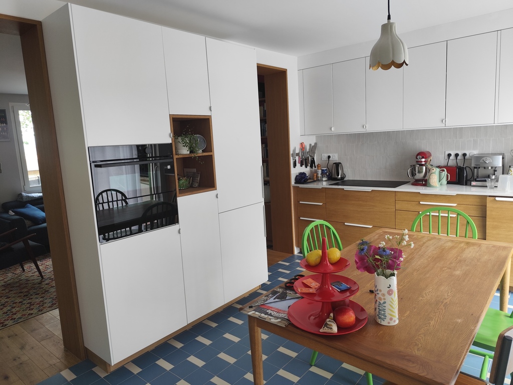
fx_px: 341
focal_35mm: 23
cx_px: 256
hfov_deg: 73.9
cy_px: 192
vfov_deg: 58.9
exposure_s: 1/100
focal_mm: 6.19
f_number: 1.65
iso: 125
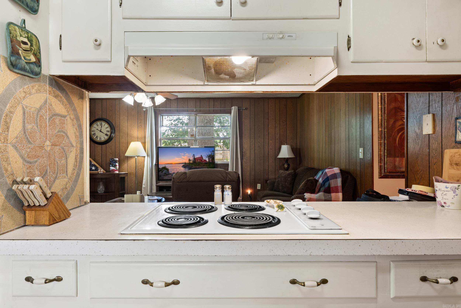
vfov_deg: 59.1
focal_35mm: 21
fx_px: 271
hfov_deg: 80.8
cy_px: 154
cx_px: 230
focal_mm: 14.1
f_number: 9
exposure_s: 1.3
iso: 200
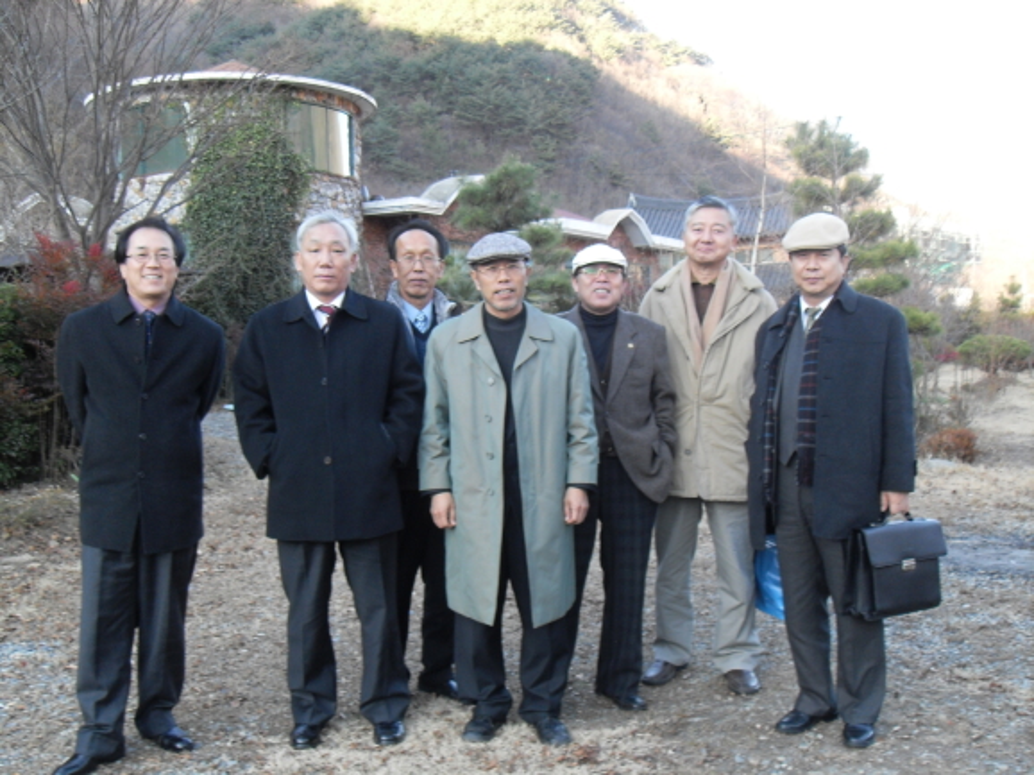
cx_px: 517
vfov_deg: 38.6
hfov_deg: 50.2
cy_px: 388
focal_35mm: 37
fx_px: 1105
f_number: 2.8
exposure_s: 1/60
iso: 100
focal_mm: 6.3
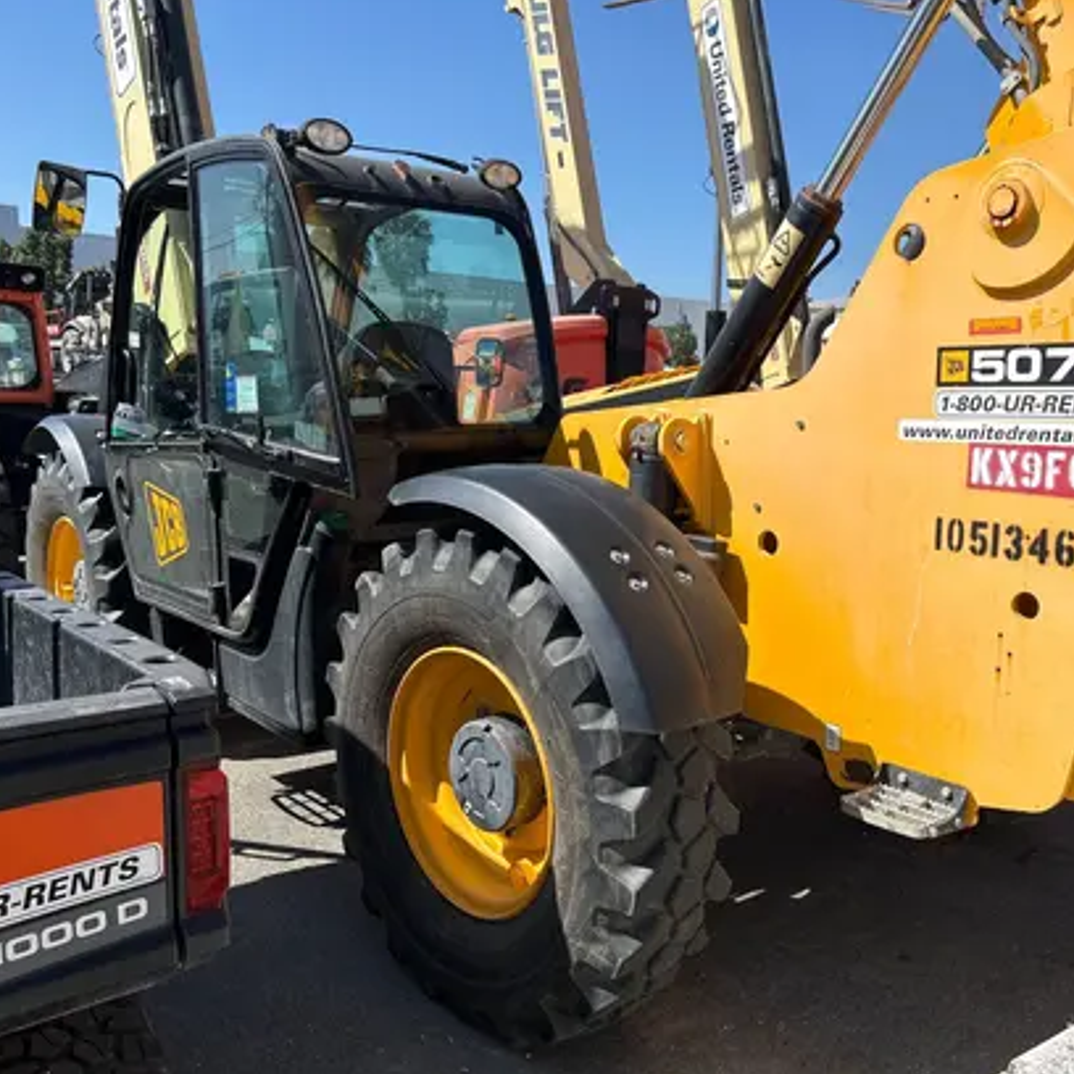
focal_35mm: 31
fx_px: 1088
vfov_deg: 52.5
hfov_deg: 52.1
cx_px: 650
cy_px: 536
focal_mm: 5.7
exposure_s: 1/5319
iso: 50
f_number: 1.5
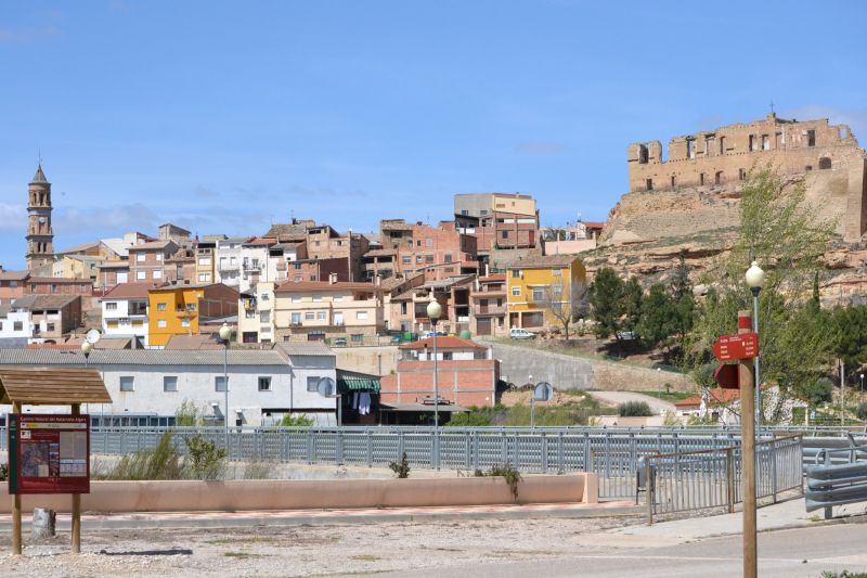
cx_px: 434
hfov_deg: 24.6
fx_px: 1986
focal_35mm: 82
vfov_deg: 16.5
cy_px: 289
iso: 1600
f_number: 9
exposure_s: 1/4000
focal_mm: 55
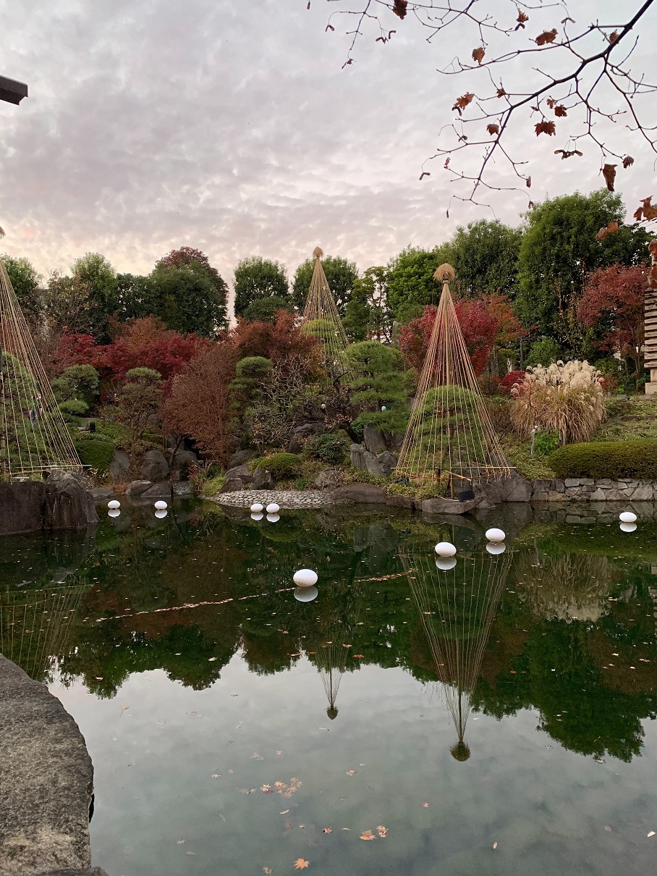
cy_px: 438
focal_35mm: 26
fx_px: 658
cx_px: 328
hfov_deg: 53.1
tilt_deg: +0.8
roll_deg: +1.3
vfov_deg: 67.3
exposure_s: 1/60
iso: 100
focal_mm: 4.25
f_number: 1.8
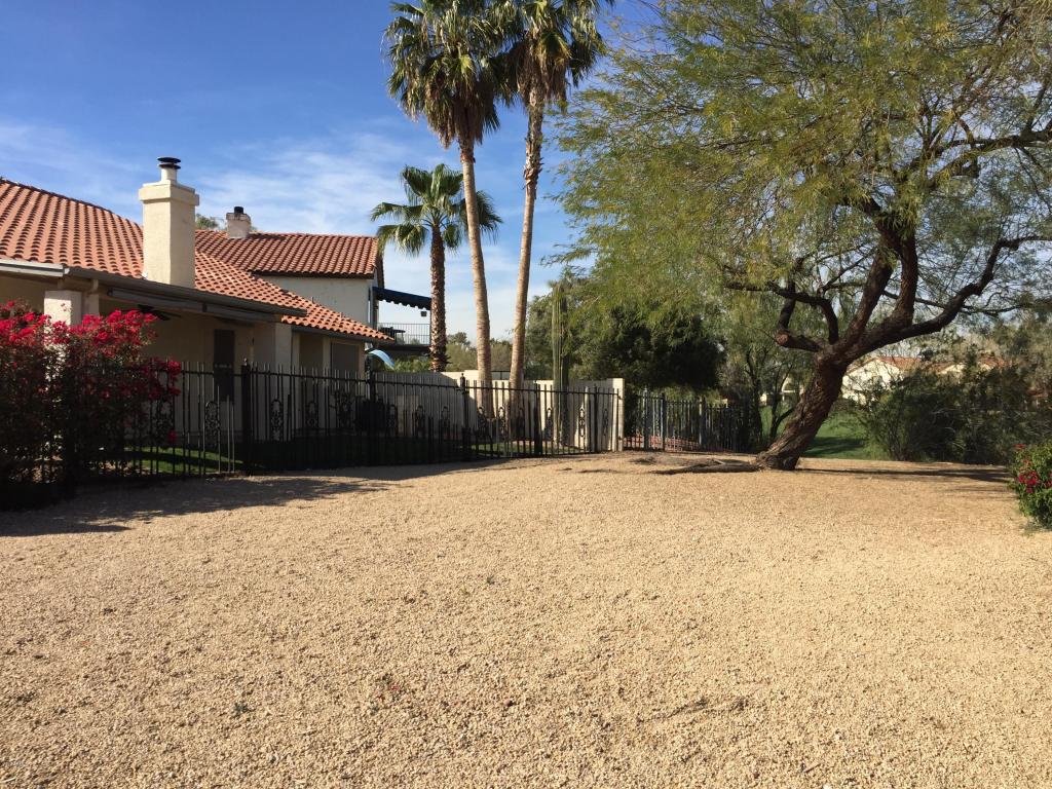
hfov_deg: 61.7
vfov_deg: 48.2
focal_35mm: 29
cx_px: 526
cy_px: 394
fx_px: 881
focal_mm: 4.15
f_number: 2.2
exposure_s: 1/1582
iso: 32
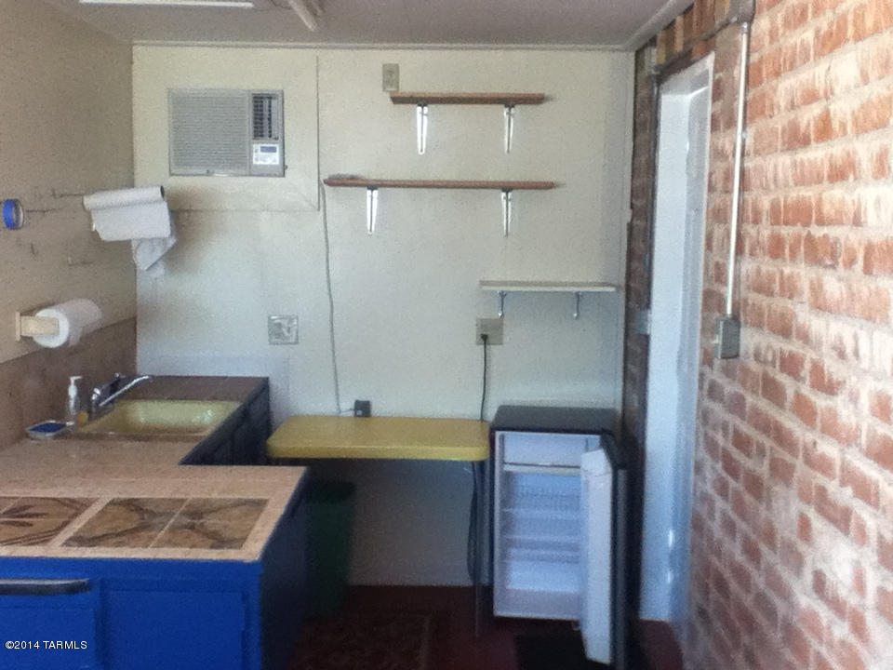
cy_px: 335
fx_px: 826
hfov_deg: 56.8
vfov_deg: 44.2
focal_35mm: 32
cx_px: 446
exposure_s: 1/30
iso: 160
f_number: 2.4
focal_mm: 3.85
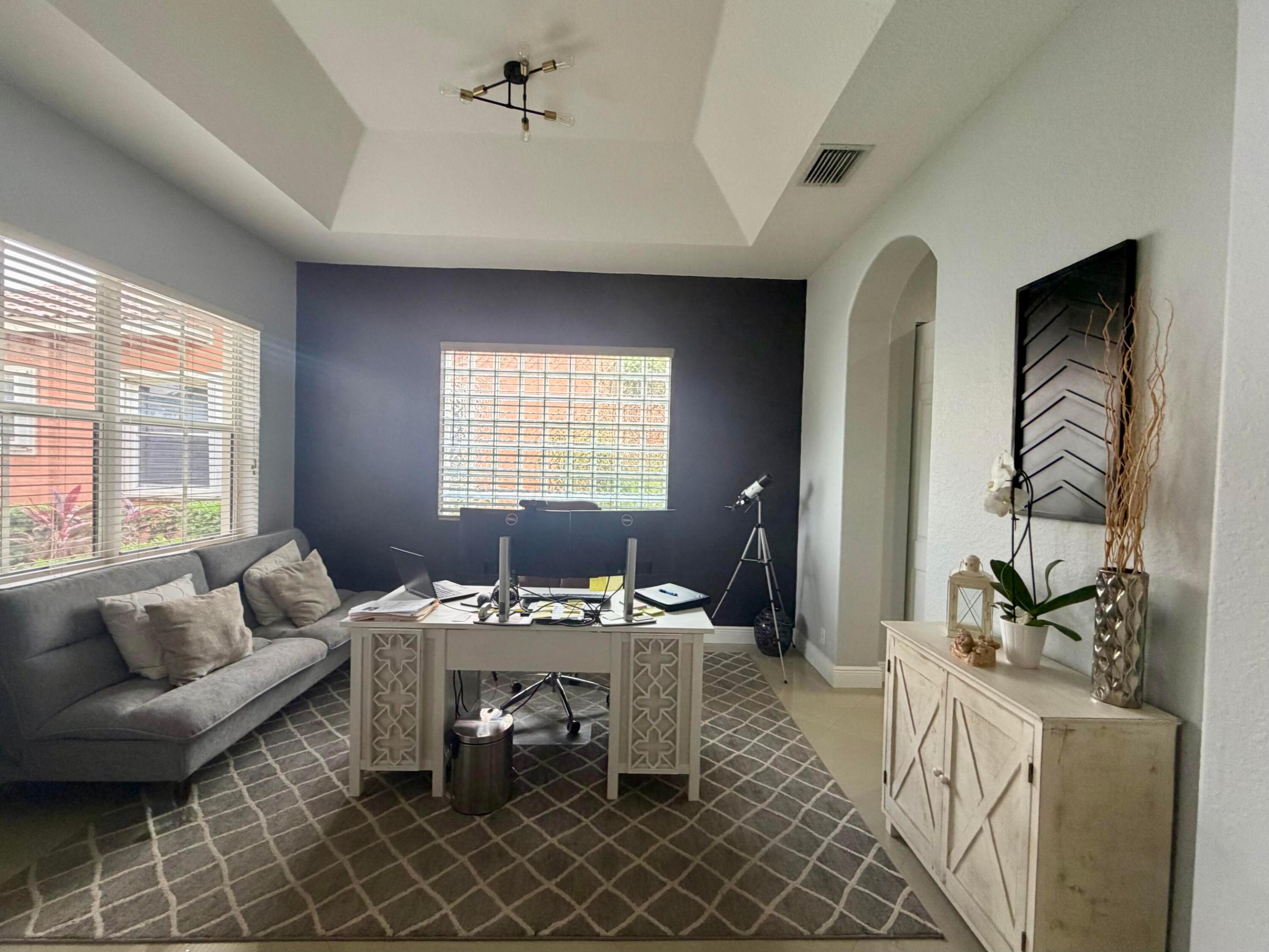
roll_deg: -1.2
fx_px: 513
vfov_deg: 85.7
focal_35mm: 14
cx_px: 634
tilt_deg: -1.2
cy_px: 476
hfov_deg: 102.1
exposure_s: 1/93
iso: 320
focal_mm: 2.22
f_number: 2.2
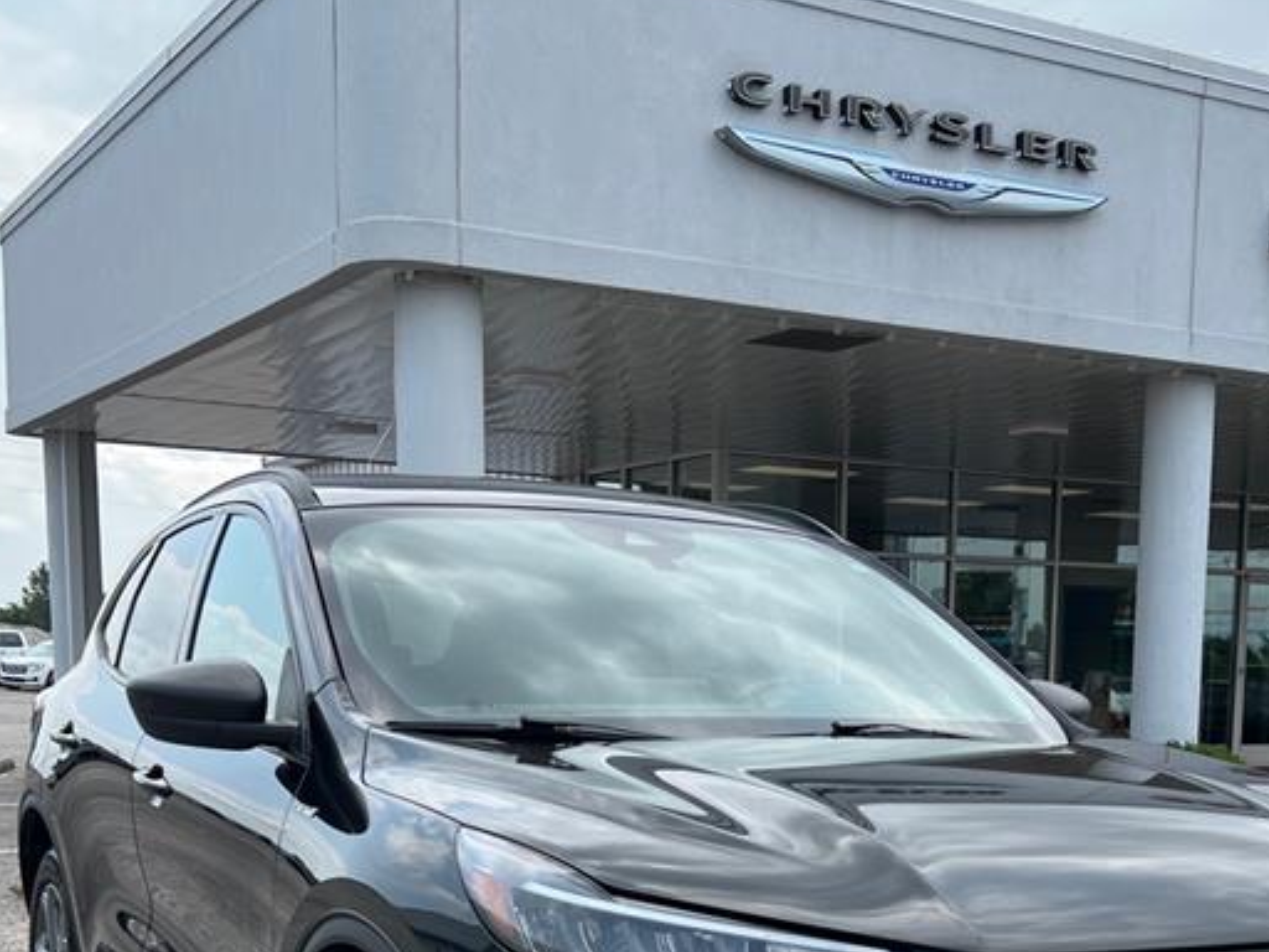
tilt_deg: -8.0
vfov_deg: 26.7
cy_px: 922
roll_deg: -2.0
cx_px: 771
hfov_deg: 36.7
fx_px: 1906
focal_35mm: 52
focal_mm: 5.7
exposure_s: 1/1869
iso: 50
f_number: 1.5
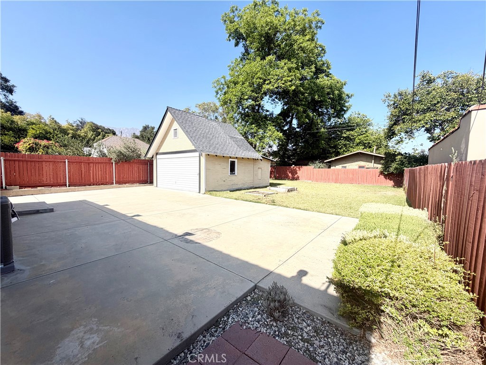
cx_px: 243
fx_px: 197
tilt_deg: -2.5
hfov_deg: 102.1
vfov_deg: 85.7
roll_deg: -0.7
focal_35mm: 14
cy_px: 182
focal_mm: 2.22
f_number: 2.2
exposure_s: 1/770
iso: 25
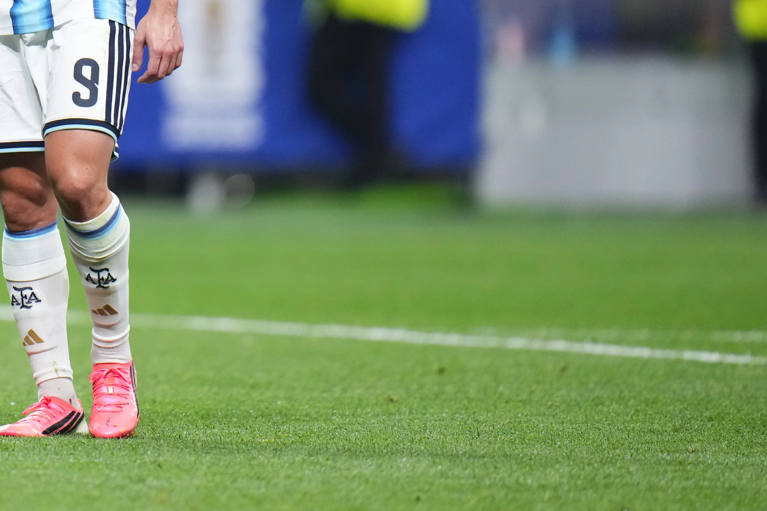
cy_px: 1
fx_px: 18129
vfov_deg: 1.6
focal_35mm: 851
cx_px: 44
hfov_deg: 2.4
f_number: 2.8
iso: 3200
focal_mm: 400
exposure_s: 1/2000
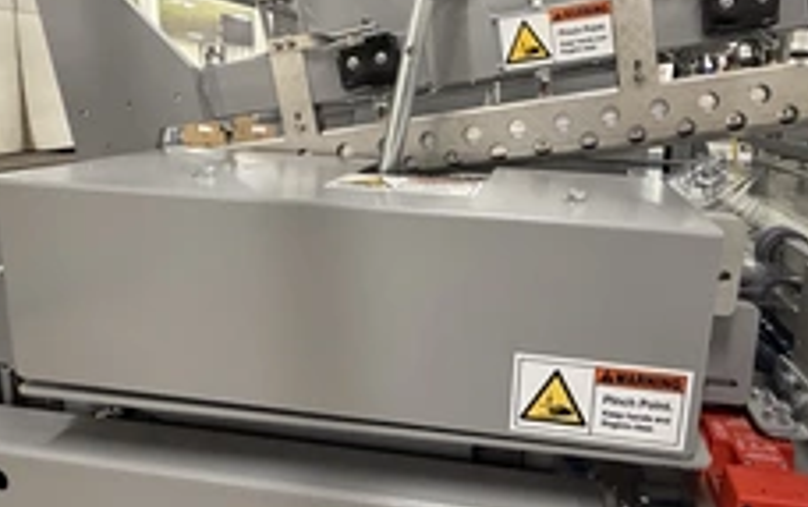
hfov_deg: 69.7
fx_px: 573
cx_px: 482
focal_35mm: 26
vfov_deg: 47.3
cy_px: 191
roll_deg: -1.8
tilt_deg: -10.2
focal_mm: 2.22
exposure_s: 1/60
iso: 400
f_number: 2.2
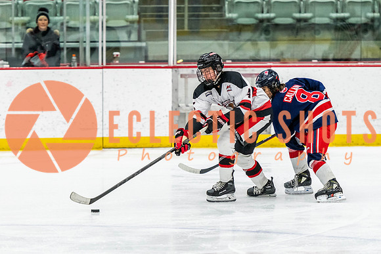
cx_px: 231
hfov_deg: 9.8
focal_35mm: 210
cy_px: 127
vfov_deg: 6.5
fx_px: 2226
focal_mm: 140
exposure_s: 1/640
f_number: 2.8
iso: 2500
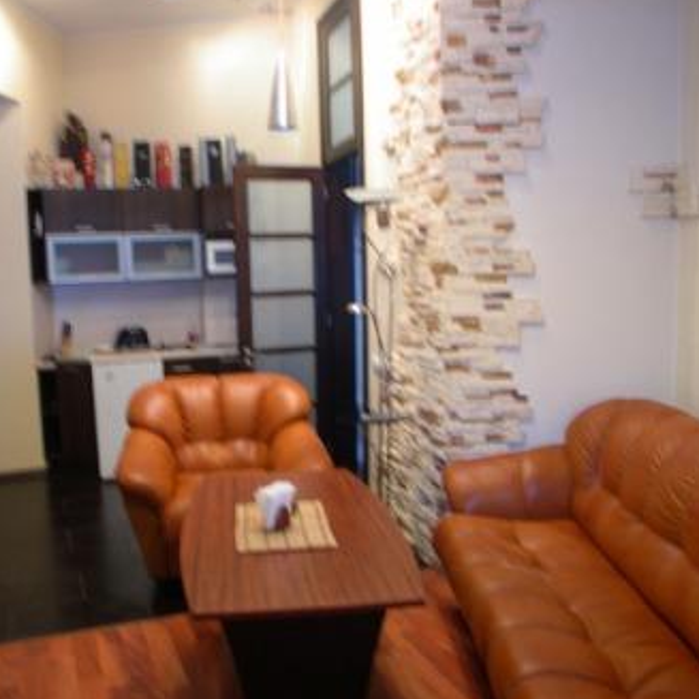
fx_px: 1051
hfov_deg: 36.6
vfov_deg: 36.8
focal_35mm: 46
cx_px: 267
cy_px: 348
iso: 110
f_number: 2.8
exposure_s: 1/4.9
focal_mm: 8
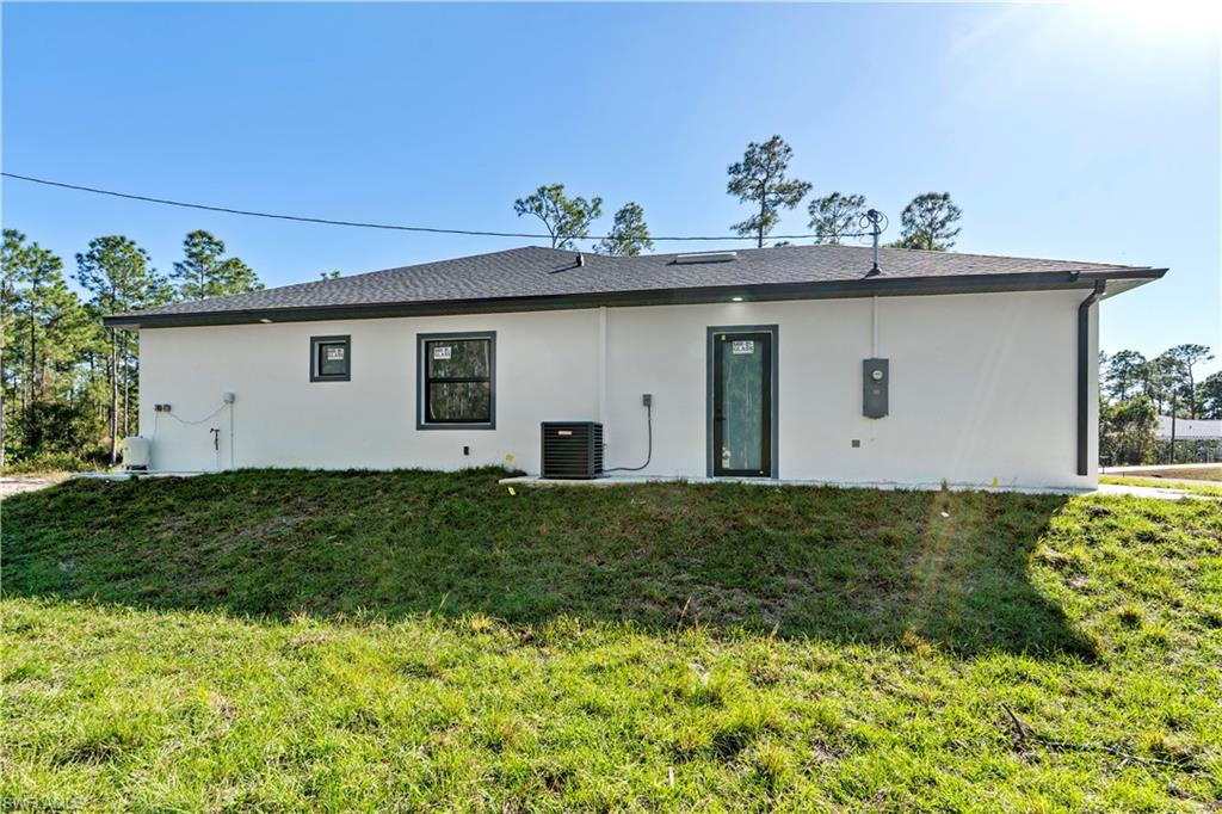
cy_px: 407
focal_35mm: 17
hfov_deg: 93.3
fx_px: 577
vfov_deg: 70.4
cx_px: 611
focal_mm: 17
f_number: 8
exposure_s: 1/125
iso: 100
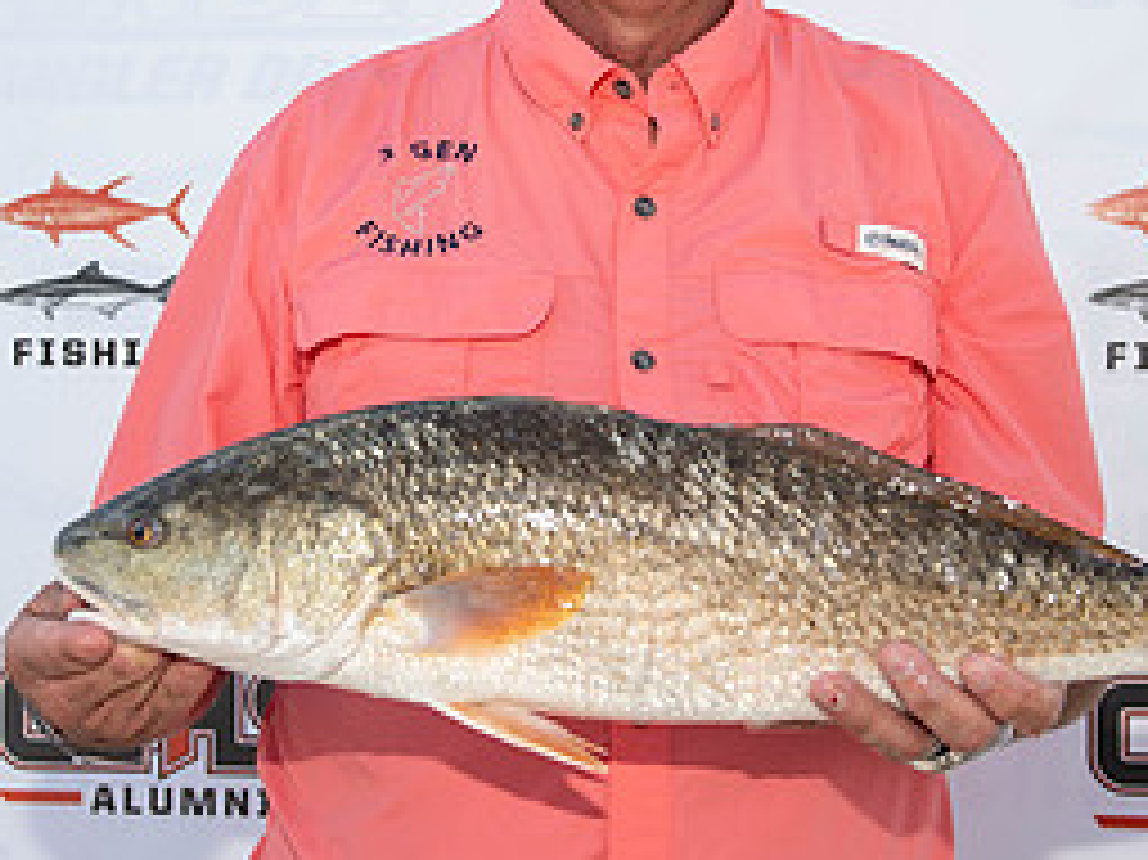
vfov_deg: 20.9
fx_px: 2320
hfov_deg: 27.8
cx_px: 599
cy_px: 266
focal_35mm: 70
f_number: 4.5
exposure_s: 1/250
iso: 50
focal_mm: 32
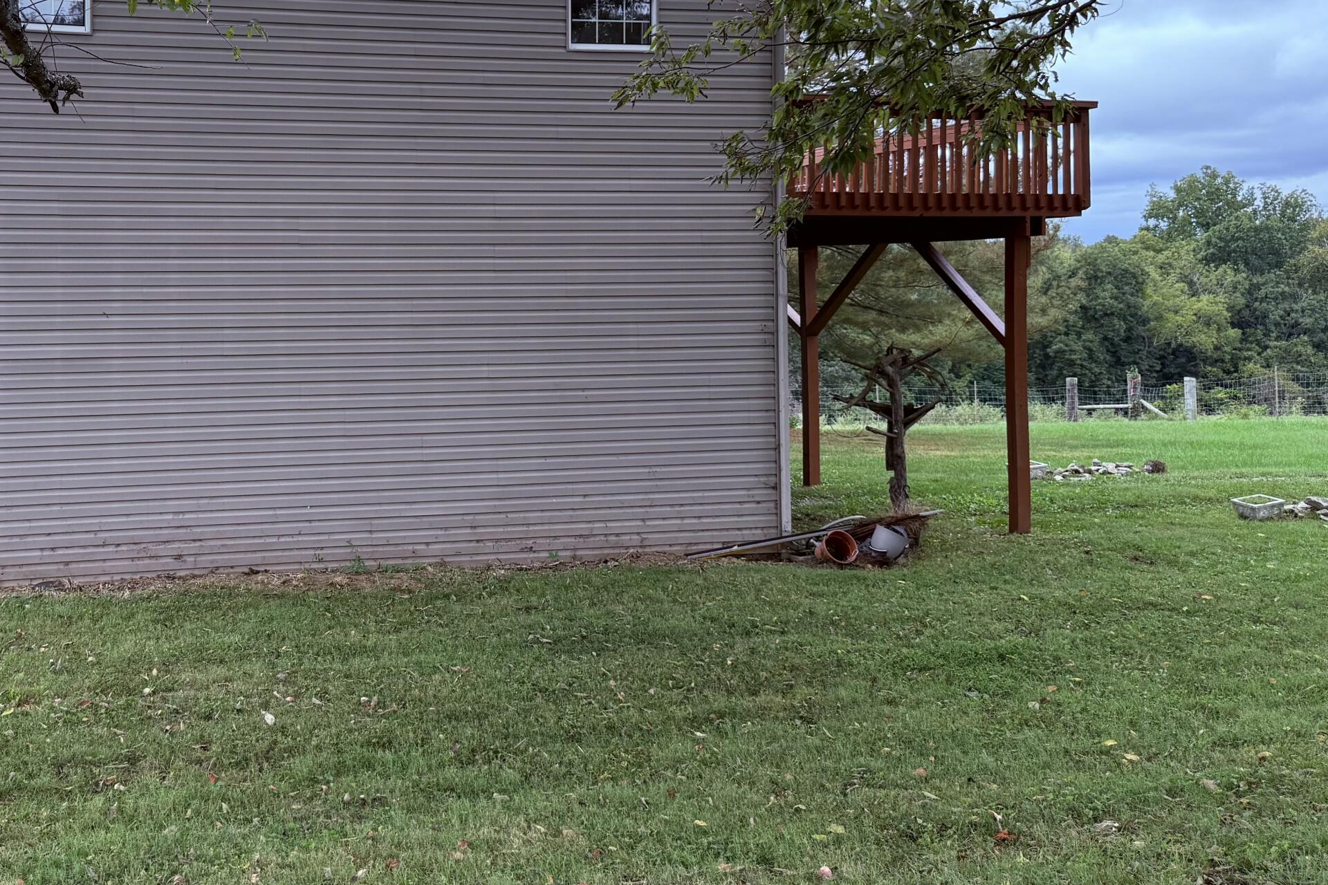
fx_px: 1439
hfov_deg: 48.3
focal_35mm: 39
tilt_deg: +0.8
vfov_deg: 33.7
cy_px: 257
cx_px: 390
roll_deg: +0.1
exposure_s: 1/1046
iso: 100
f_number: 1.78
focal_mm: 6.76
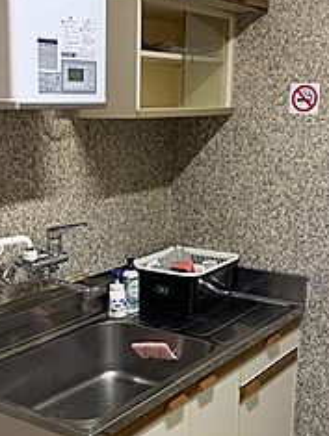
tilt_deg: -13.1
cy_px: 269
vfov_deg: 35.9
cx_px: 97
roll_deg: +0.4
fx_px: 670
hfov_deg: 27.3
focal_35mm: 53
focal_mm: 4.25
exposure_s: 1/60
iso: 200
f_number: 1.8
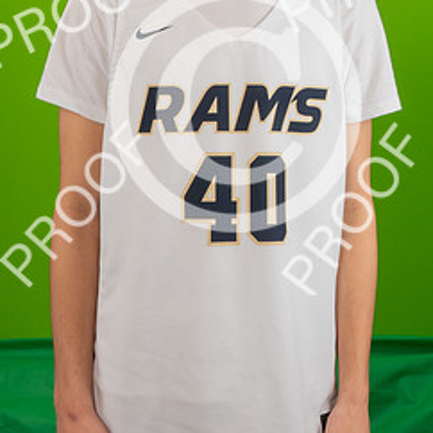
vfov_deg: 19.2
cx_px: 259
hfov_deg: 19.7
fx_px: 1245
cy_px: 8
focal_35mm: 88
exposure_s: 1/60
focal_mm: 29
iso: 800
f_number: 20
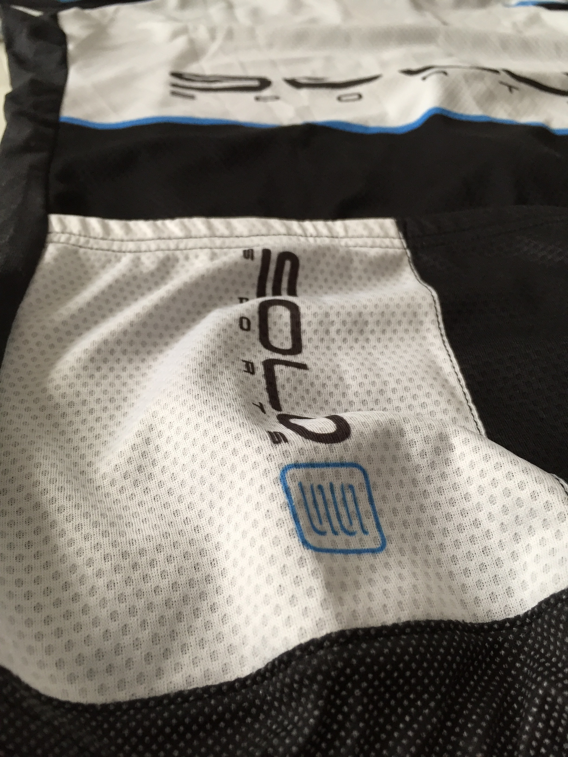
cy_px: 378
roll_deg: -3.2
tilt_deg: -41.6
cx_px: 284
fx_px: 634
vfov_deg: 61.7
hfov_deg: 48.2
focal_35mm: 29
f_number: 2.2
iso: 50
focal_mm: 4.15
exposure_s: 1/33
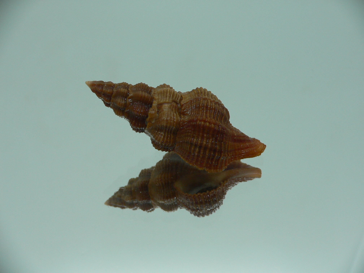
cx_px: 182
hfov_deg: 52.6
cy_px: 136
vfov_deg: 40.7
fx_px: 368
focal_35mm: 35
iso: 80
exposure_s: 1/60
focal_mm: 4.6
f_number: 2.8
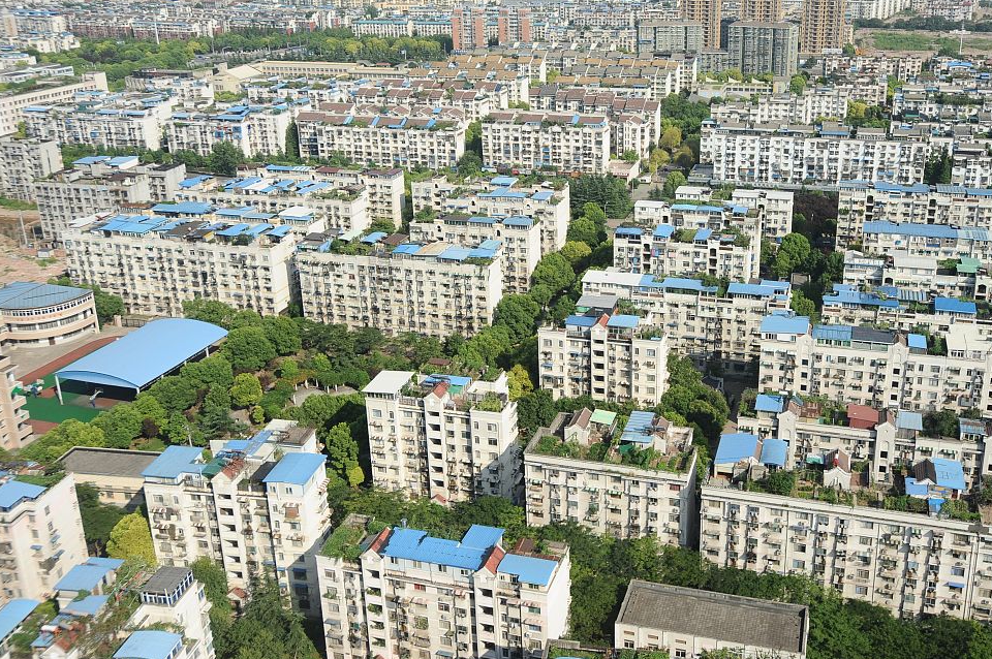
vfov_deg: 37.6
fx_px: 963
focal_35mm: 35
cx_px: 583
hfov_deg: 54.2
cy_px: 256
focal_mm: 28
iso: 200
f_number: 8
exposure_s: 1/1000
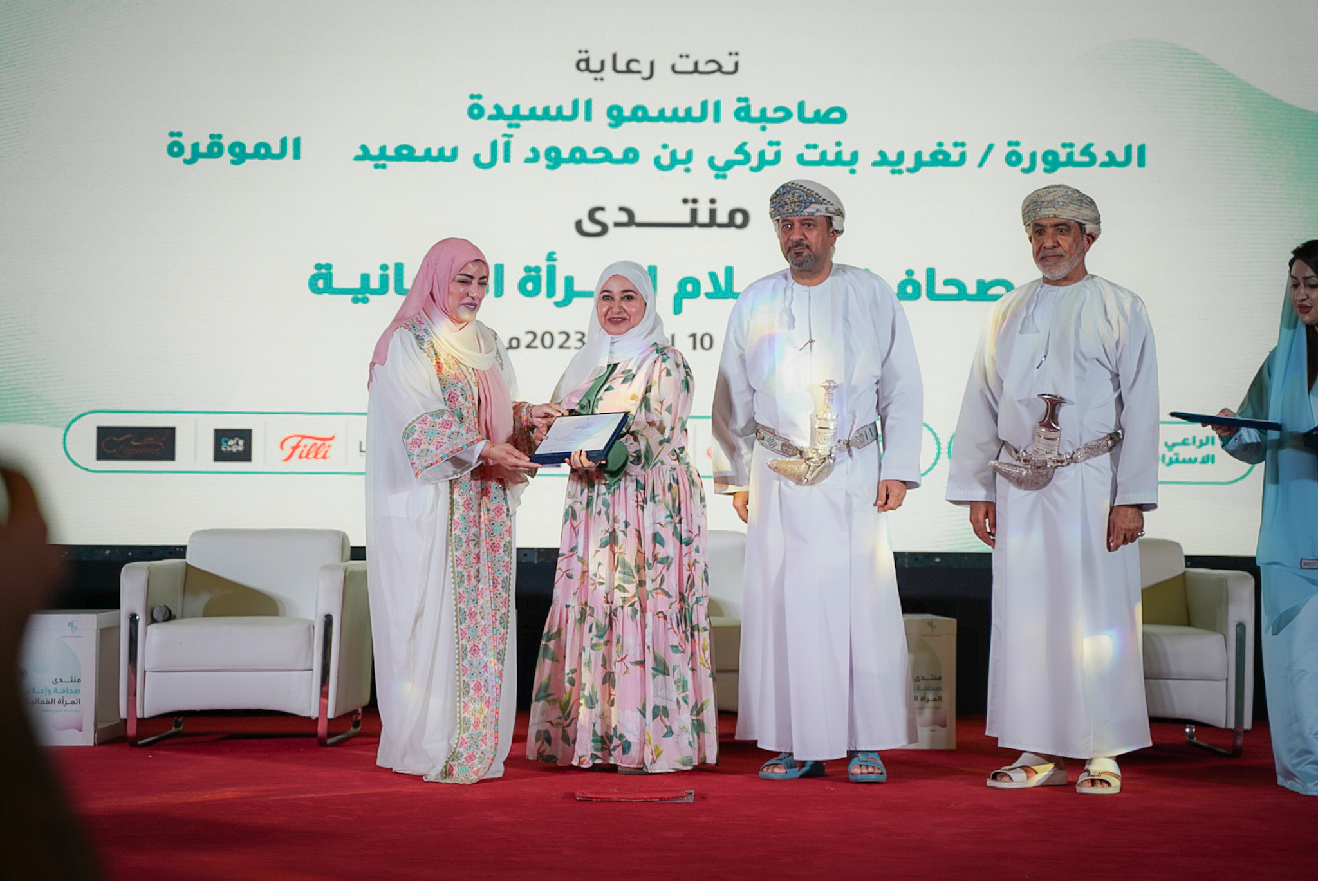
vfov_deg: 18.2
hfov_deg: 27.0
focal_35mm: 75
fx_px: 2748
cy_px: 440
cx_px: 659
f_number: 2.8
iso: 125
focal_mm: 75
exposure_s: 1/100
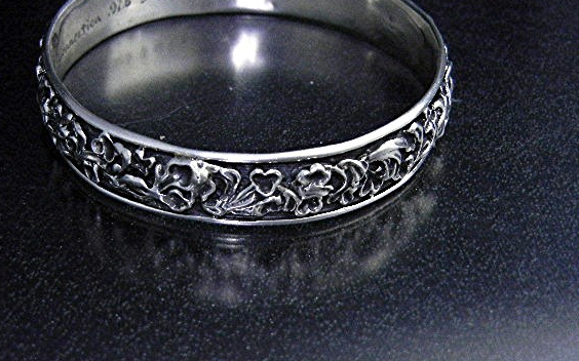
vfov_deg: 18.3
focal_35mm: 71
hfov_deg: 29.0
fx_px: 1120
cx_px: 253
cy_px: 139
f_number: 8
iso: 800
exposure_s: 1/30
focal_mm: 10.6
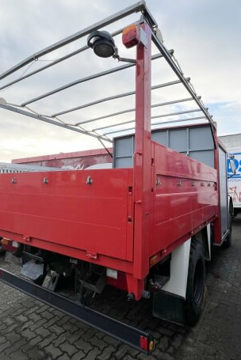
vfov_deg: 86.8
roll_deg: +1.3
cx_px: 128
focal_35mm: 19
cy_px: 171
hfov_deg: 64.6
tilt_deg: +3.4
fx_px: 190
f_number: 1.8
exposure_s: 1/374
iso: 32
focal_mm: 1.57
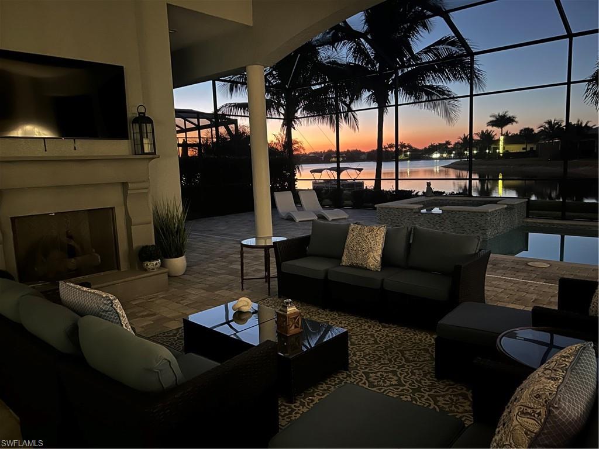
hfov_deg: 67.3
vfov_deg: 53.1
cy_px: 224
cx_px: 300
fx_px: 450
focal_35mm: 26
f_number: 1.5
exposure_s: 1/9
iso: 800
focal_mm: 5.7
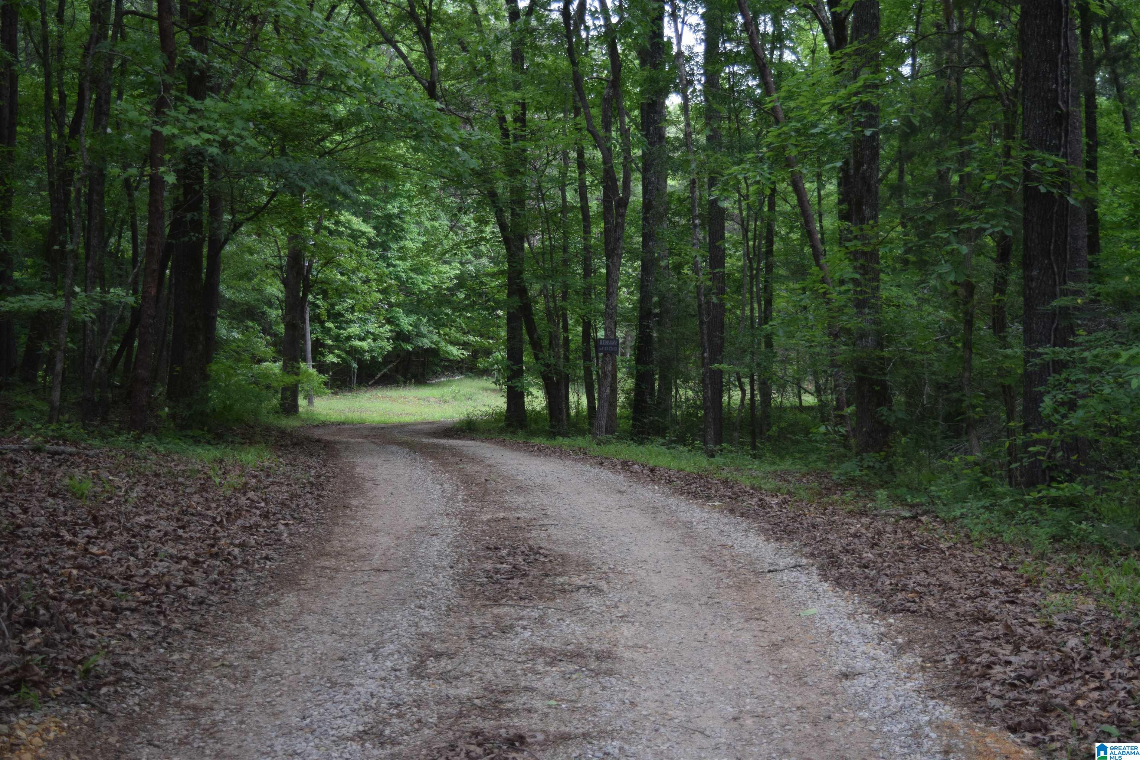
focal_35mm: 48
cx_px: 570
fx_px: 1520
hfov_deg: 41.1
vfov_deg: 28.1
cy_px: 380
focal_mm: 32
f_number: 4.5
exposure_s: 1/500
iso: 900
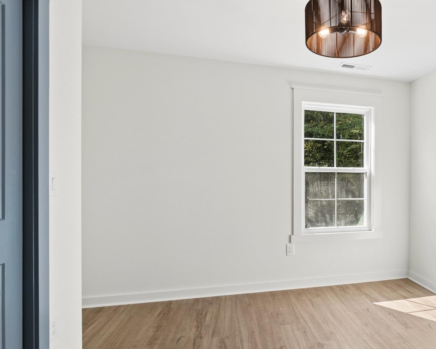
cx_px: 334
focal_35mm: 23
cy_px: 184
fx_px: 297
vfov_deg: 60.9
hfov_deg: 67.3
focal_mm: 10
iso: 200
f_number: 7.1
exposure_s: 1/30
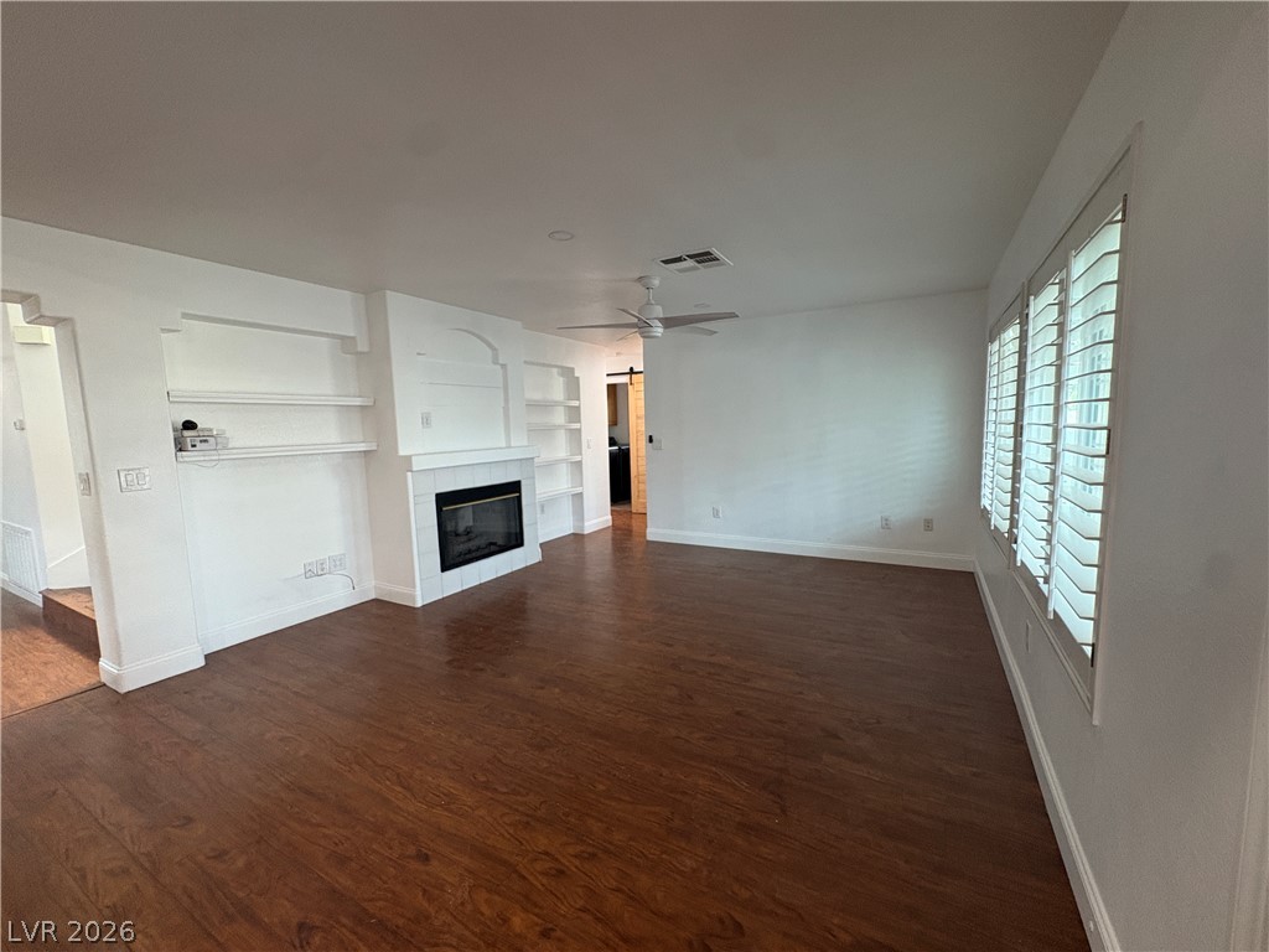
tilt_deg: -6.3
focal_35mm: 14
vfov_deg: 85.7
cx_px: 634
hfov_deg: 102.1
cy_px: 476
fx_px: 513
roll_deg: +1.5
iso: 320
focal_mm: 2.22
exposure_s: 1/60
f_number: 2.2
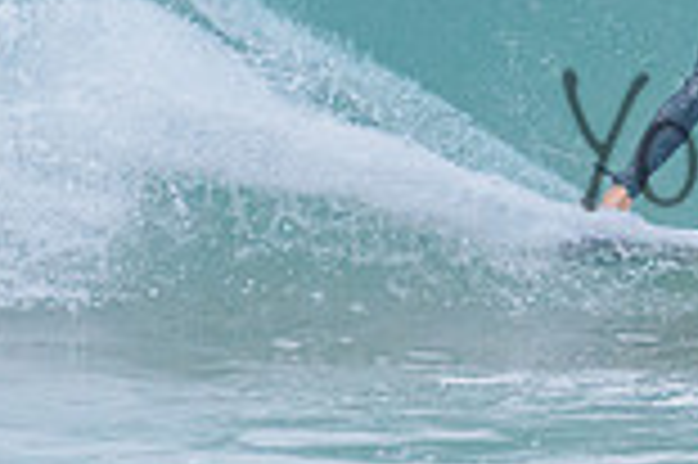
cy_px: -11
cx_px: 996
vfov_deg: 0.6
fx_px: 44469
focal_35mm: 2296
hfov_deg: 0.9
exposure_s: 1/2000
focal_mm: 500
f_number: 5.6
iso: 1800
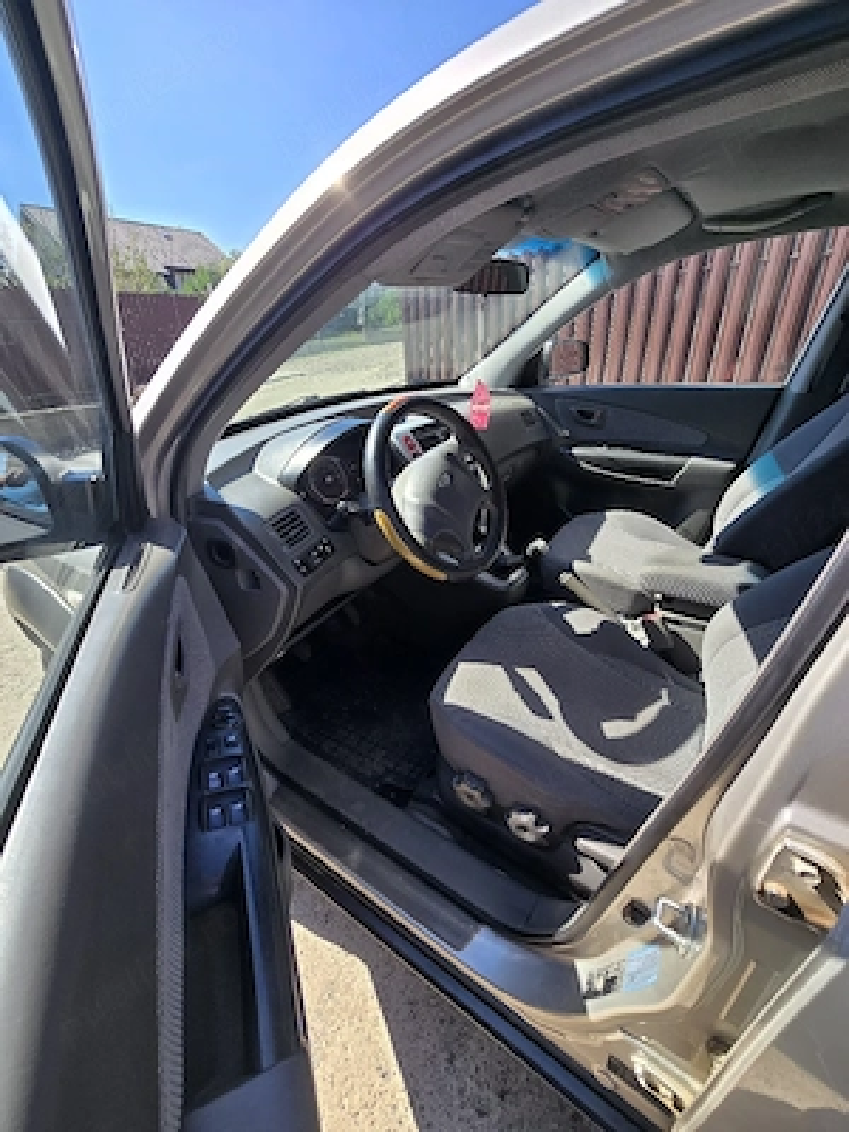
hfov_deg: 89.9
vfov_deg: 106.2
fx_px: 425
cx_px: 424
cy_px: 566
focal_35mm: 13
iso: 50
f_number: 2.2
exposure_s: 1/833
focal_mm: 2.2
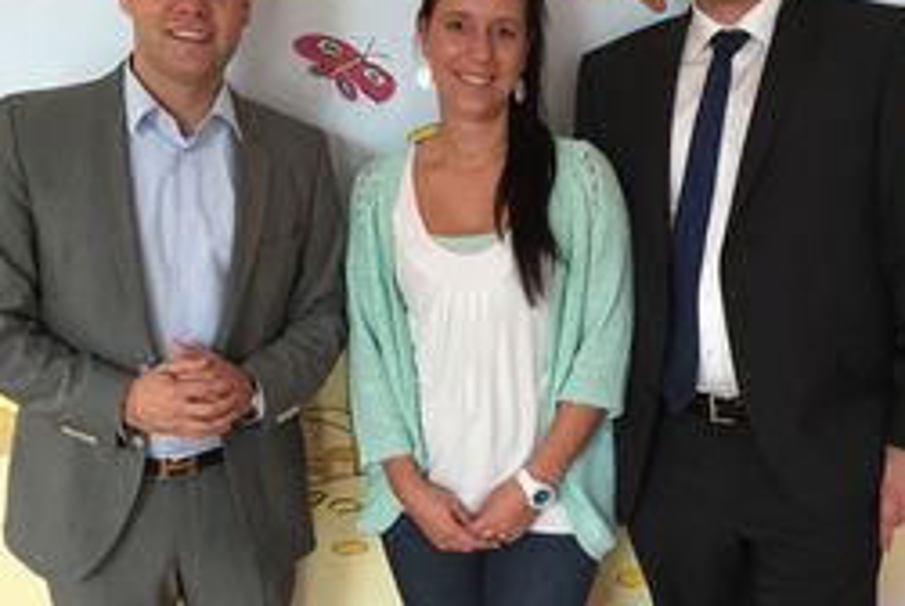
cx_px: 519
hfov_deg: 41.0
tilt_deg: -13.2
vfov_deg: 28.1
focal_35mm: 48
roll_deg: -0.8
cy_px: 343
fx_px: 1208
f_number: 2.2
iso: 100
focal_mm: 4.15
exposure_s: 1/30
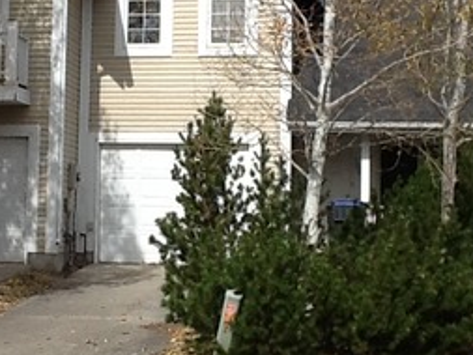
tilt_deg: +3.6
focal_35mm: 89
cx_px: 138
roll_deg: -1.9
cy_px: 135
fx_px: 1217
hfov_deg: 21.9
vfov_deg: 16.6
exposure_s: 1/1575
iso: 40
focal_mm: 2.03
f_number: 2.4
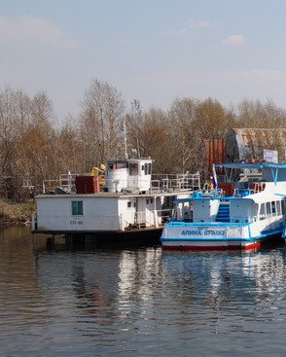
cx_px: 282
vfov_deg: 22.2
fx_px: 907
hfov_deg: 17.5
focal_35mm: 86
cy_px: 202
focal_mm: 35
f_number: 11
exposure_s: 1/160
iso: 100
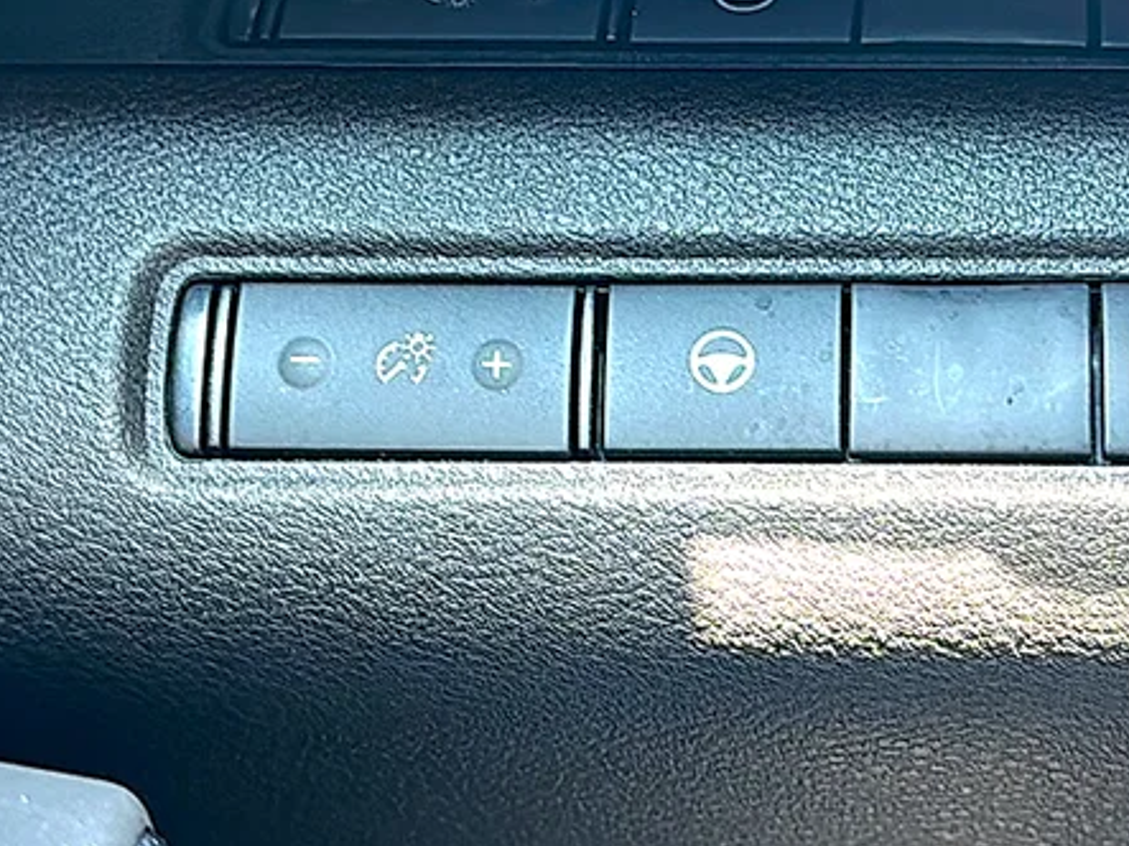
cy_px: 399
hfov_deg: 28.5
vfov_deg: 21.6
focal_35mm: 68
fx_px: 2217
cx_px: 714
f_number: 1.78
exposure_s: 1/40
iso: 100
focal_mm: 6.86
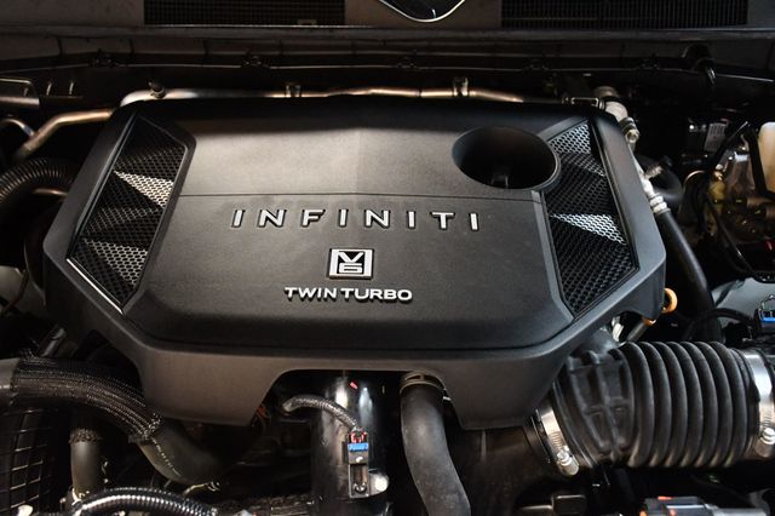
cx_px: 388
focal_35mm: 39
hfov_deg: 49.6
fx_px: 839
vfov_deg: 34.2
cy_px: 258
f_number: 3.8
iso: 8000
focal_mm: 26
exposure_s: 1/60
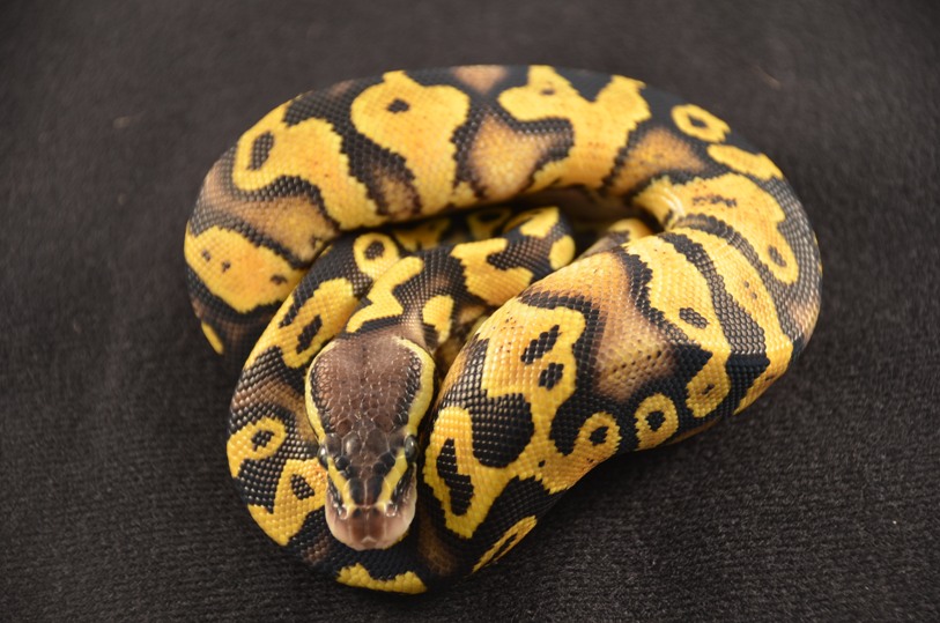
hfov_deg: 12.3
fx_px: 4379
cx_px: 470
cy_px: 312
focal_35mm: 168
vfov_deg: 8.1
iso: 200
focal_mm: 112
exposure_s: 1/60
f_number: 5.6
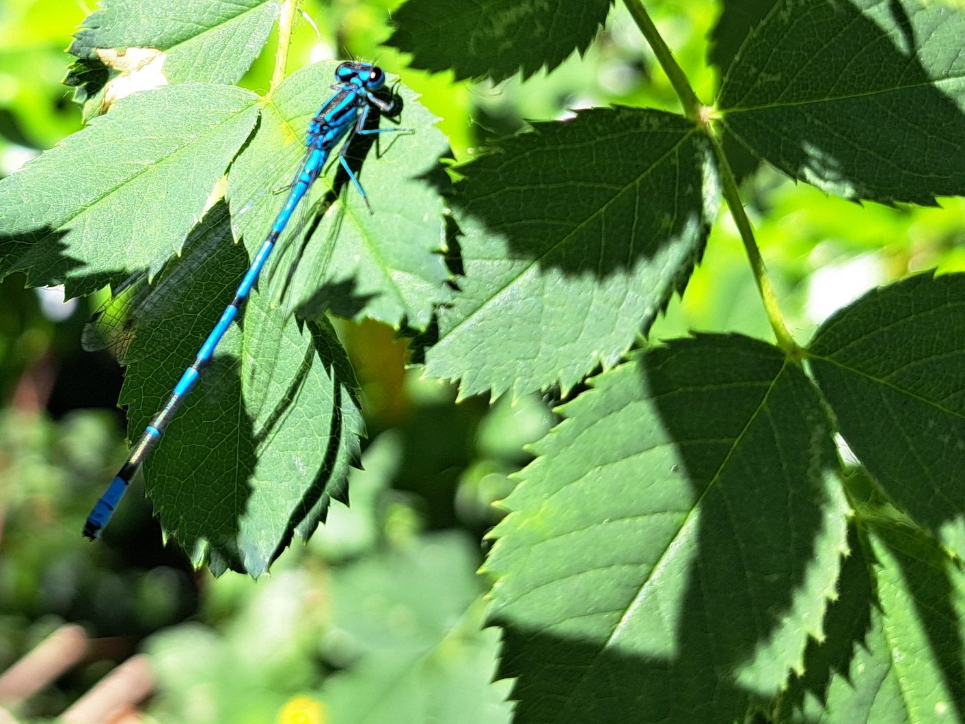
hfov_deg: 36.5
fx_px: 1422
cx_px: 229
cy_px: 152
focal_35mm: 51
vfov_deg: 28.0
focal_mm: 5.23
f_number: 1.8
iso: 50
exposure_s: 1/412
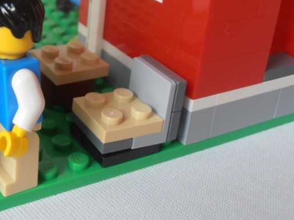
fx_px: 544
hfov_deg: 29.5
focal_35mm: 64
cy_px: 38
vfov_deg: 22.6
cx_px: 53
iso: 80
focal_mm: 6.61
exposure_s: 1/40
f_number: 3.9
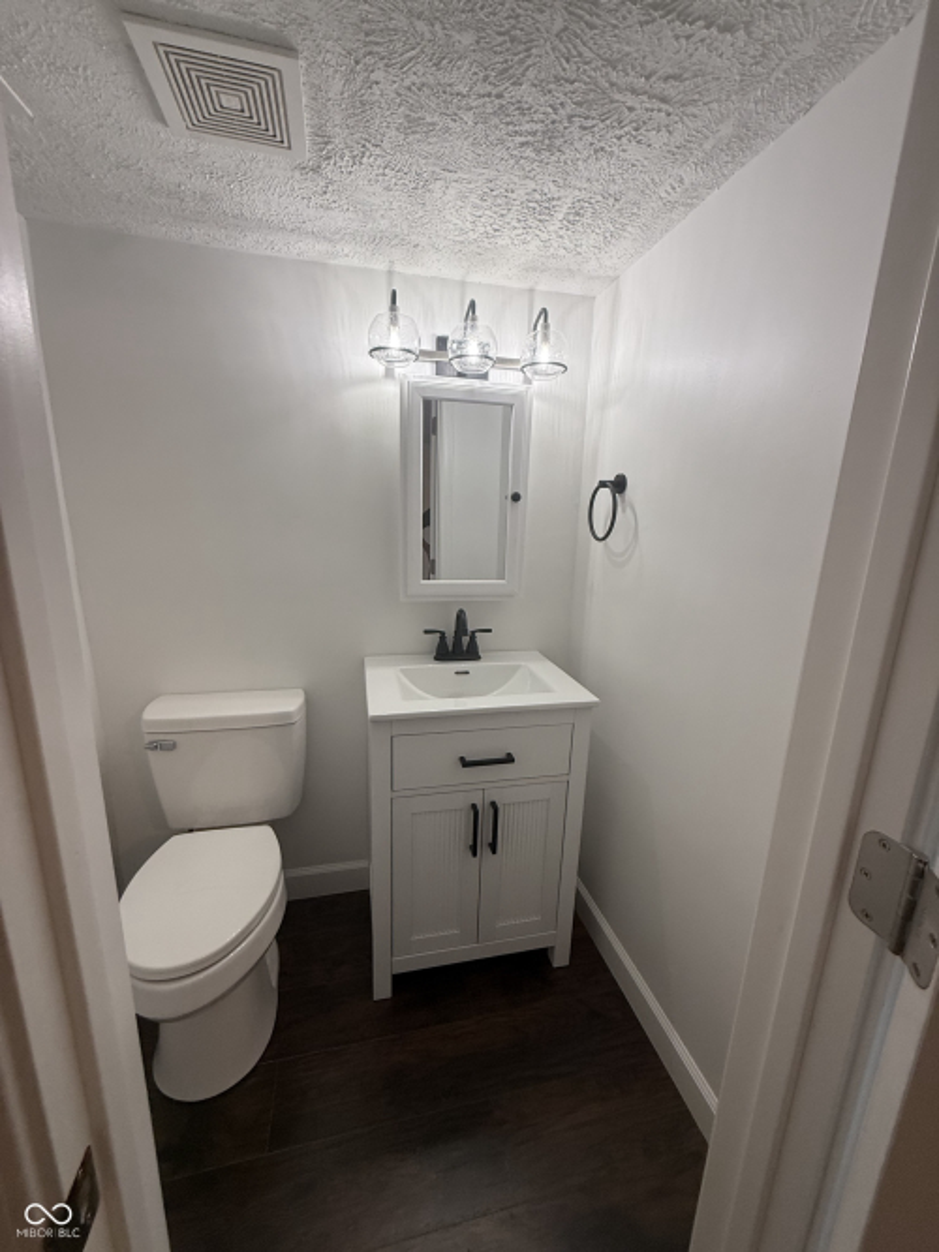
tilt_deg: -10.4
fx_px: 507
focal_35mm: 14
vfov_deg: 102.1
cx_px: 470
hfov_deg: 85.7
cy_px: 626
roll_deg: -1.5
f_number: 2.2
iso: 160
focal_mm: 2.22
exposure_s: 1/120
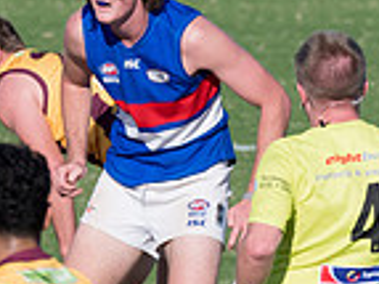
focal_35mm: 2654
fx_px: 29033
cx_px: 170
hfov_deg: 0.7
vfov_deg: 0.6
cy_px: -74
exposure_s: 1/3200
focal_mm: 380
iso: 800
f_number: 8
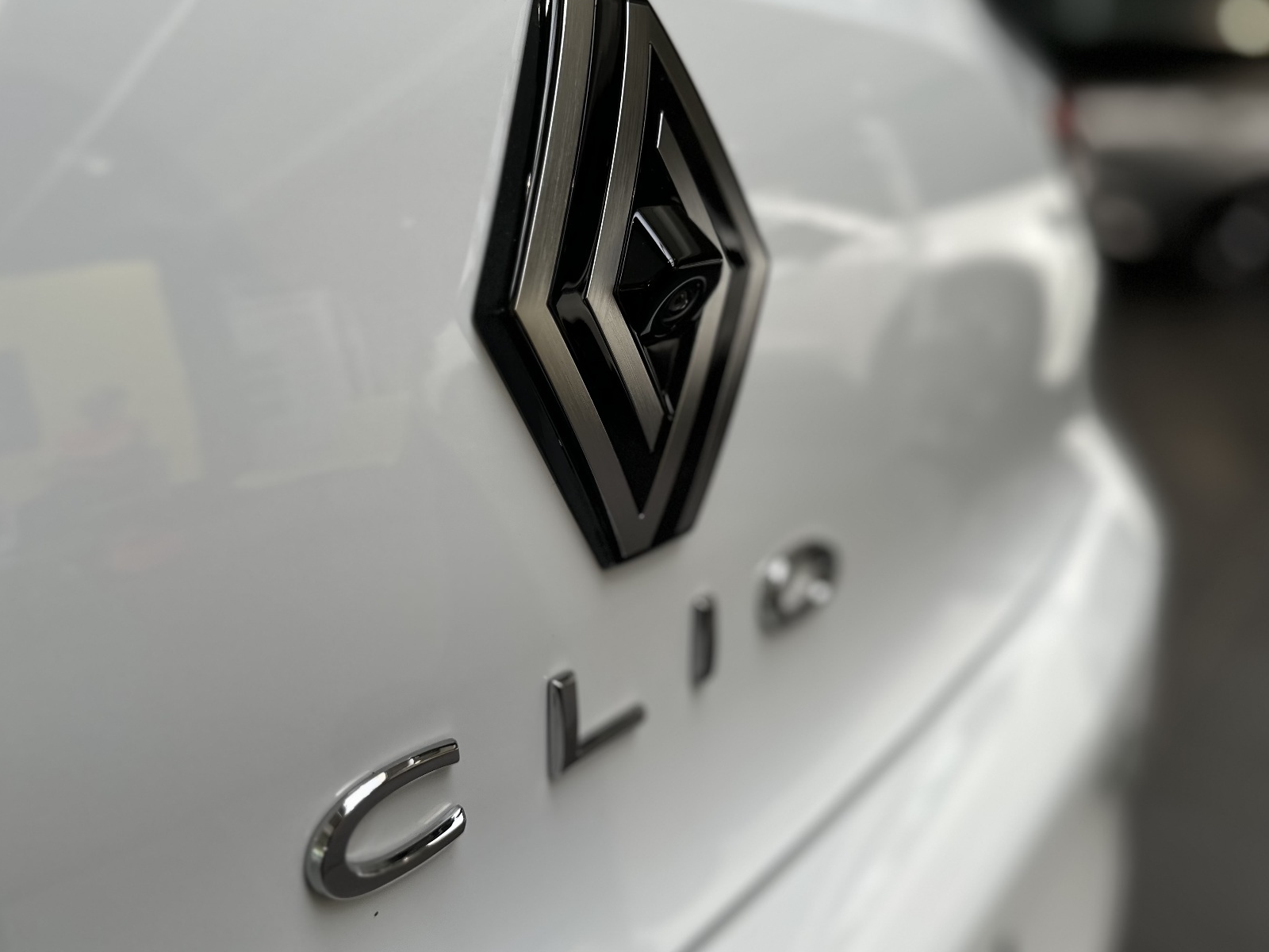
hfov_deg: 65.1
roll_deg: +0.5
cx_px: 557
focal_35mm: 27
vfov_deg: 51.3
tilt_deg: -16.5
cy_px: 465
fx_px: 990
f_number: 1.78
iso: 80
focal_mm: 6.86
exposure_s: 1/355
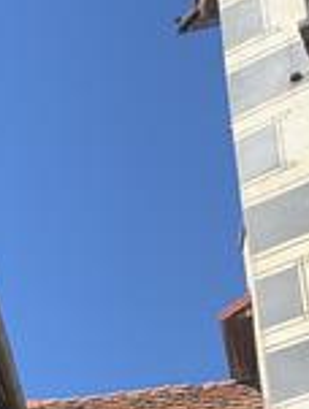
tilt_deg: +15.2
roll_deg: +1.1
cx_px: -144
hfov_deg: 13.6
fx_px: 1221
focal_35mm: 103
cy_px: 785
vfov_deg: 15.6
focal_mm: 4.25
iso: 25
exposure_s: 1/627
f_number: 1.8
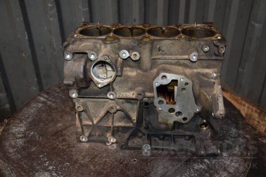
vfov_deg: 36.9
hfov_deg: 53.1
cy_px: 88
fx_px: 266
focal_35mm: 36
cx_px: 133
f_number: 5
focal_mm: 24
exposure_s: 1/60
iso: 800
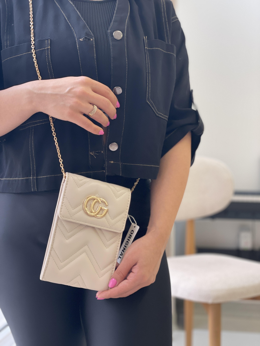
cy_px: 173
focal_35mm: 52
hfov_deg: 28.0
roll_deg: -0.2
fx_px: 521
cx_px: 130
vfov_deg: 36.8
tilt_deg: -1.1
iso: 125
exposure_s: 1/100
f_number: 2
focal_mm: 6
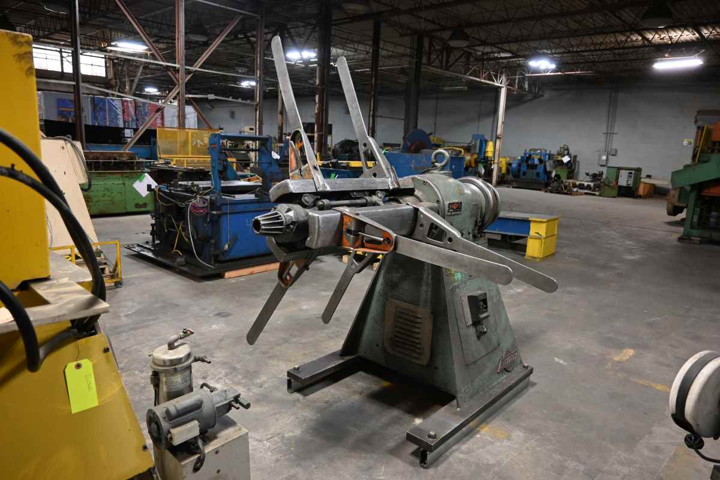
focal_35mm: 24
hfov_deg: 73.7
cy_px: 240
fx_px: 480
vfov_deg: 53.1
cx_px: 360
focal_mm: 16
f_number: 3.5
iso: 720
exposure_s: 1/25
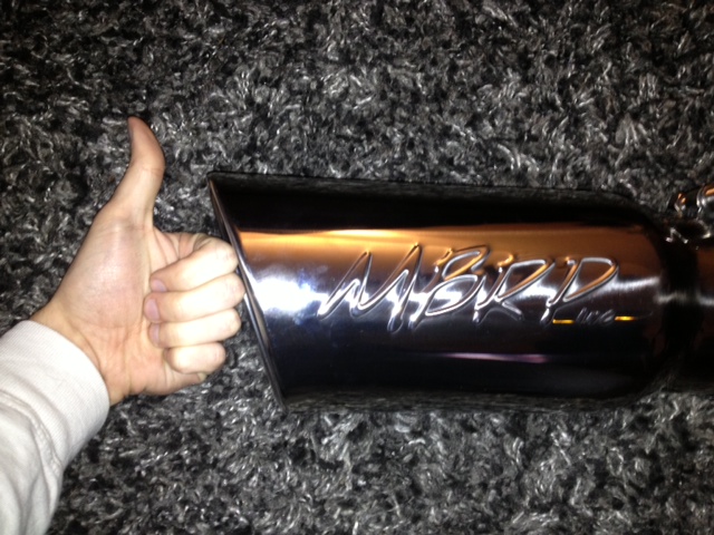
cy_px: 268
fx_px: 722
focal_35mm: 35
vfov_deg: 40.7
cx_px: 357
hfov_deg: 52.6
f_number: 2.4
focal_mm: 4.28
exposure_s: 1/16
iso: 125
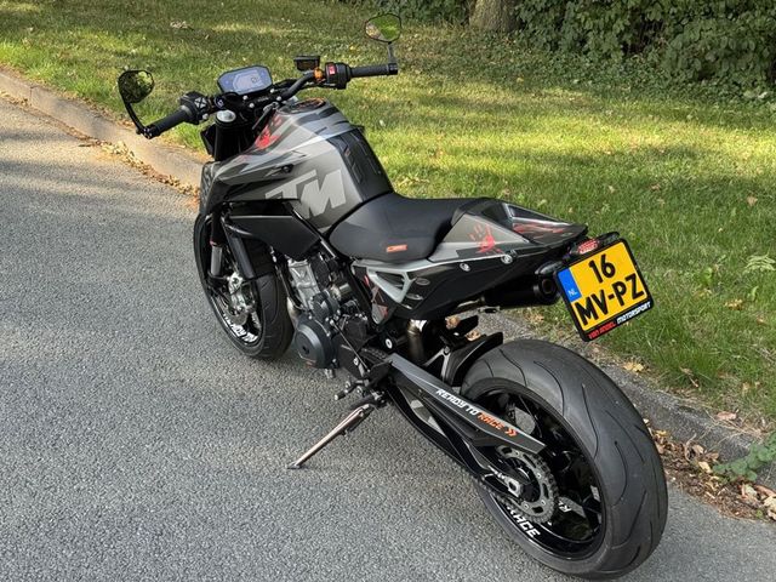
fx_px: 1076
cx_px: 388
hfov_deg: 39.7
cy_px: 291
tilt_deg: -21.2
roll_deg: -2.3
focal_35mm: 48
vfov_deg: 30.3
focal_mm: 6.76
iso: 64
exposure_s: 1/203
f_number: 1.78
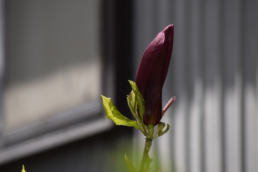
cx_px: 129
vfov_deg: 4.6
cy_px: 86
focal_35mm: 300
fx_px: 2151
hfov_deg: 6.9
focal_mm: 200
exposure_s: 1/200
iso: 100
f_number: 8
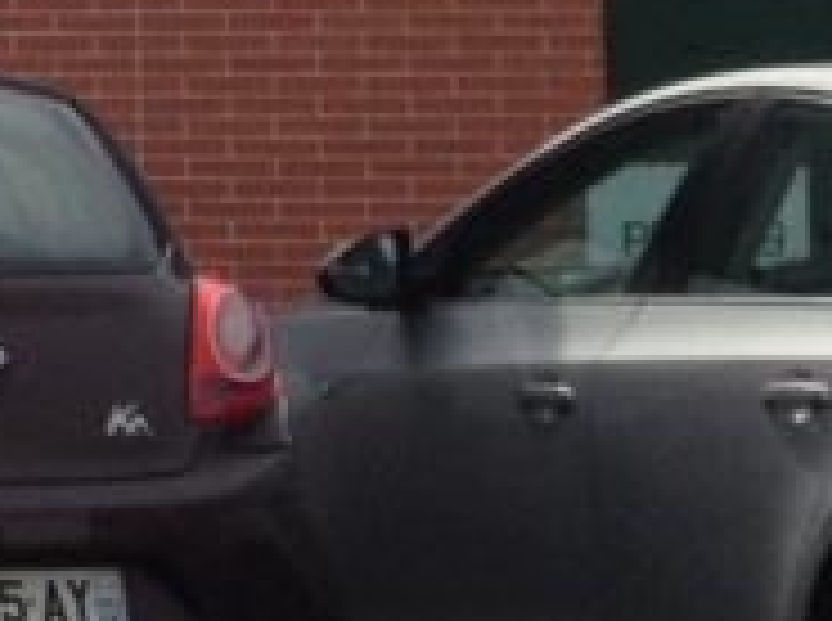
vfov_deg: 5.4
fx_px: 6549
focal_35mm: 273
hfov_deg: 6.2
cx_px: -2334
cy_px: -302
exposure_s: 1/1672
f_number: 2.4
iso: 50
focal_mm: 4.28
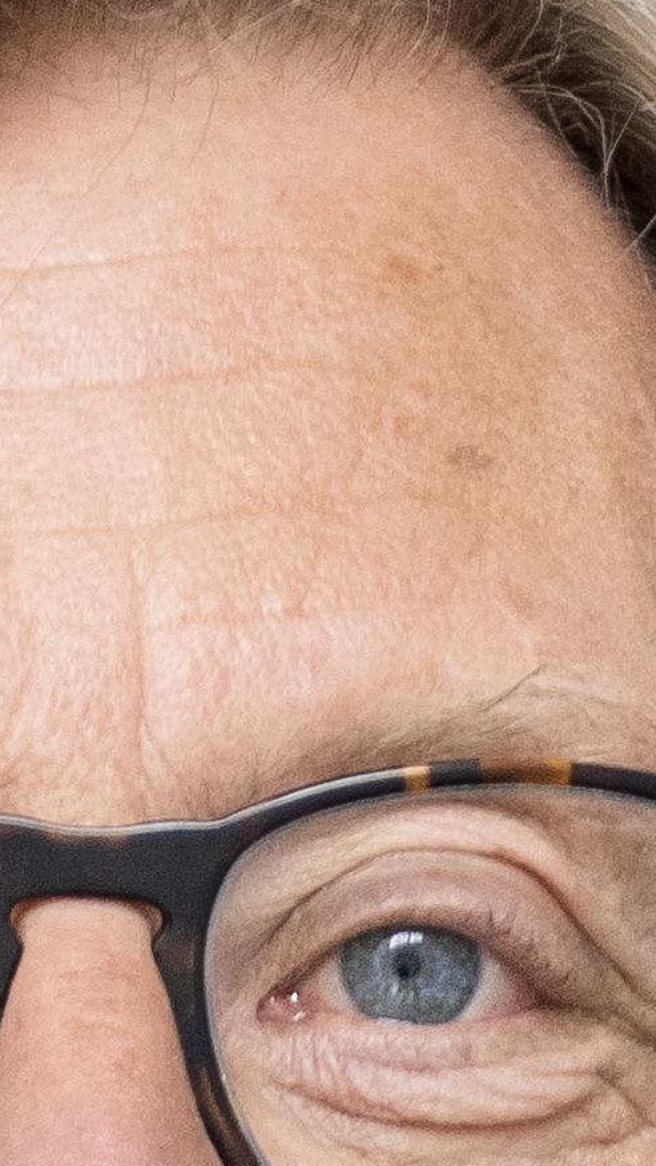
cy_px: 1761
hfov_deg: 4.8
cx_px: -112
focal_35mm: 255
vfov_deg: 8.3
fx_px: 7882
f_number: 3.2
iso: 400
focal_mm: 52
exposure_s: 1/250
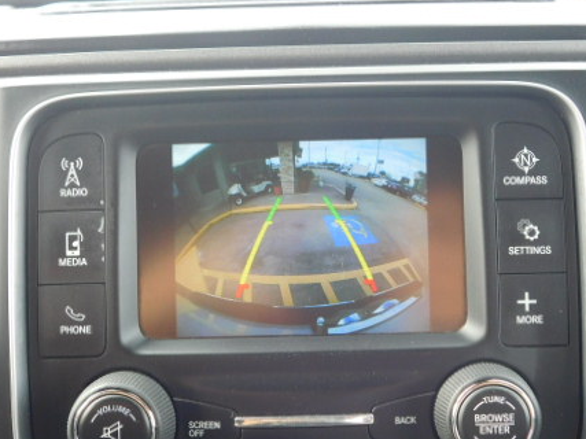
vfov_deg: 27.0
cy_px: 265
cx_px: 310
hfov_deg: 35.5
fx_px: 914
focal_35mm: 54
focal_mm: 6.3
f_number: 3.5
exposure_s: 1/30
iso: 160
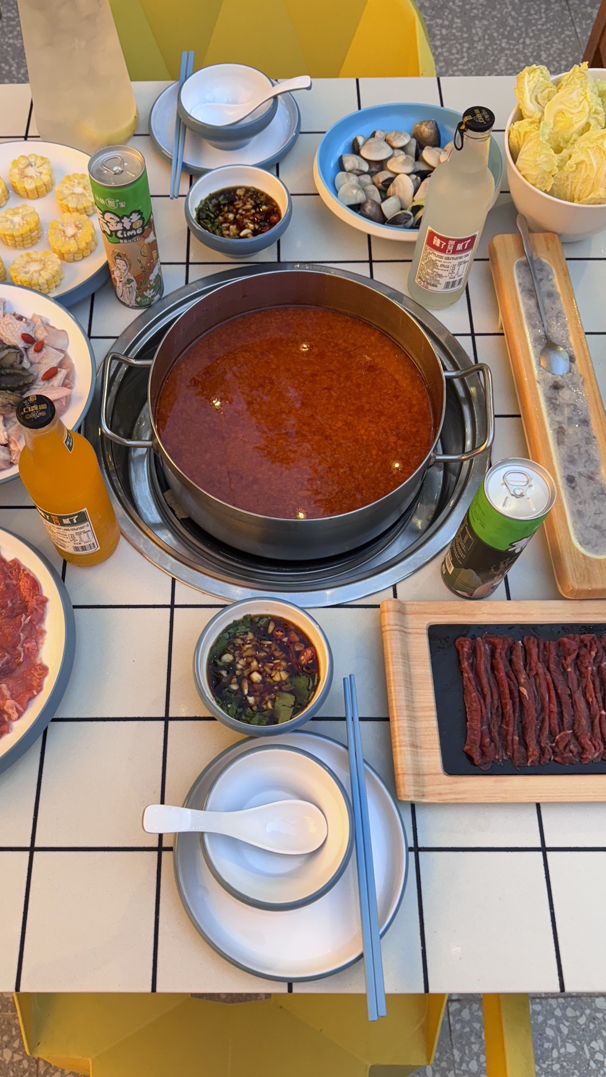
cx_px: 255
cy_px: 509
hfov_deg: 38.9
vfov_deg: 64.3
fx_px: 857
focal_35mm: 30
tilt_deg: -62.6
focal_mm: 6.76
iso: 160
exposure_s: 1/100
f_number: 1.78
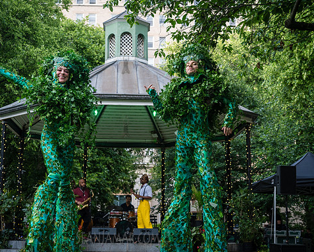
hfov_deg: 32.9
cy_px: 126
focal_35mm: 57
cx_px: 125
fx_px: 530
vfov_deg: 26.7
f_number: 4
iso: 1600
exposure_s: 1/640
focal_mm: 50
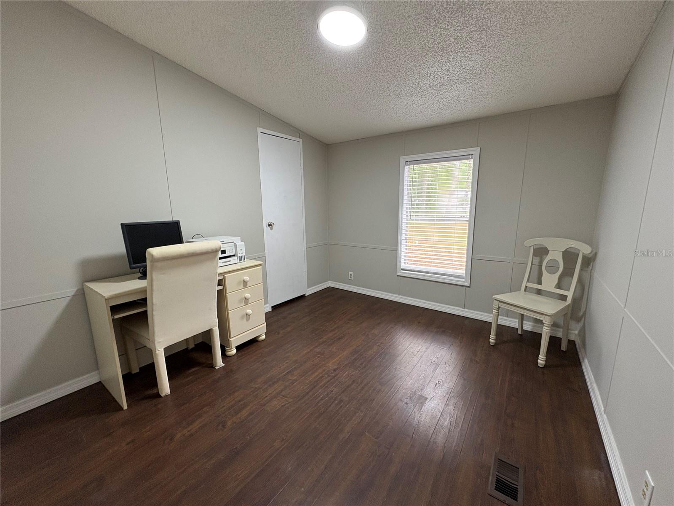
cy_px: 253
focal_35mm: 14
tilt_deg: -11.1
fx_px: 273
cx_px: 337
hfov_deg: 102.1
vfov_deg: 85.7
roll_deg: +1.2
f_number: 2.2
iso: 160
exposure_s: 1/60
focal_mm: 2.22
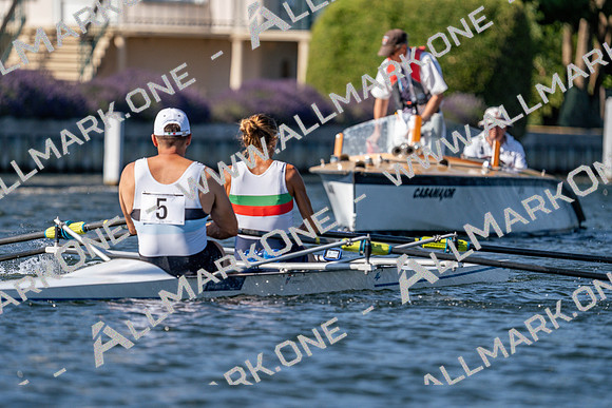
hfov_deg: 4.9
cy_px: 204
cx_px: 306
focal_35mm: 422
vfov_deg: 3.3
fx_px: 7175
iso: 250
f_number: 6.3
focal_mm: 422
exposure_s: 1/1600
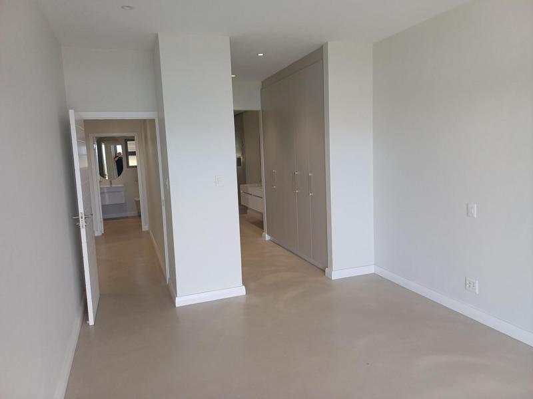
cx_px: 266
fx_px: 385
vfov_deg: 54.9
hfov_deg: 69.4
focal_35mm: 25
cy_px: 200
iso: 50
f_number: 1.8
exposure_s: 1/50
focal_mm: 4.65
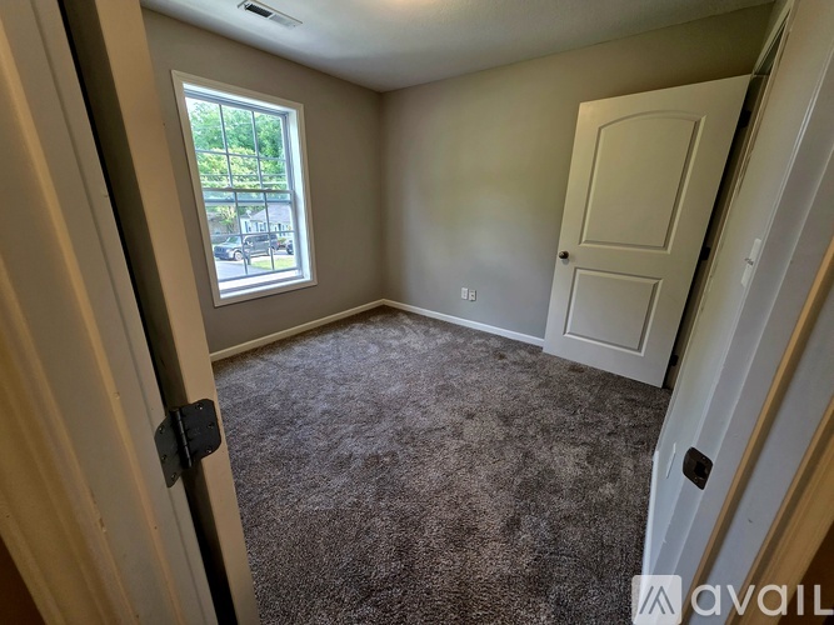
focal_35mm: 13
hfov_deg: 106.2
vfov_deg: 89.9
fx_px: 313
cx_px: 417
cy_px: 312
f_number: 1.9
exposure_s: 1/120
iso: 160
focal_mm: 2.2
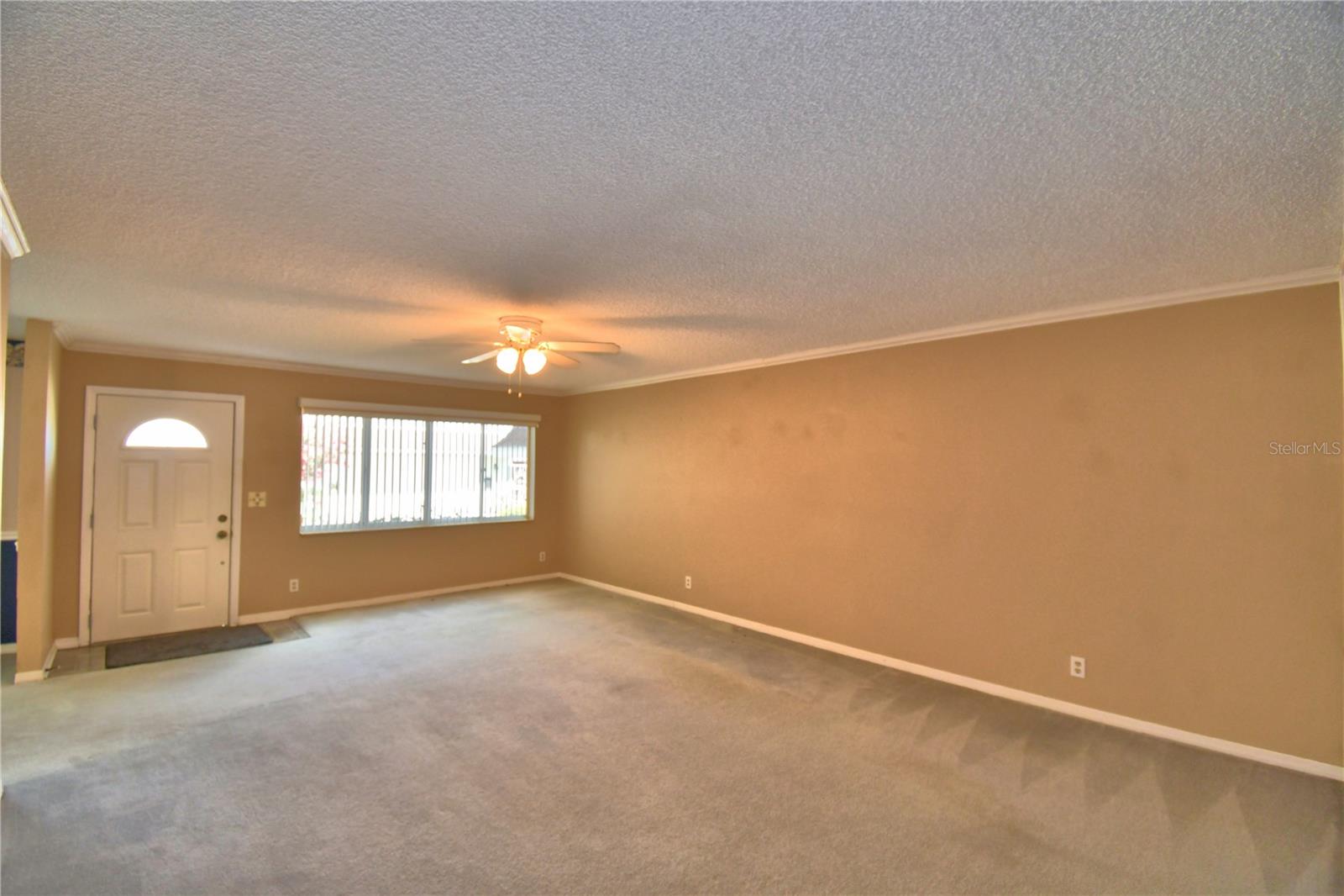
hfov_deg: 100.4
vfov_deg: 77.3
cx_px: 672
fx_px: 560
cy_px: 448
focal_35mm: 15
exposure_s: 1/30
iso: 200
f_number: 4.5
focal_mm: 10
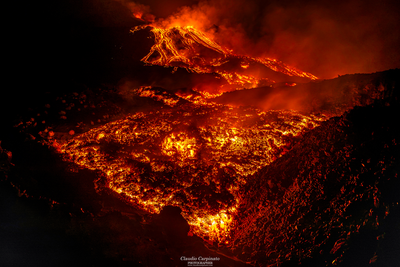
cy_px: 134
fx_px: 267
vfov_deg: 53.1
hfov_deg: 73.7
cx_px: 200
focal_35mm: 24
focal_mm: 24
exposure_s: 1/2.5
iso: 200
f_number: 2.8
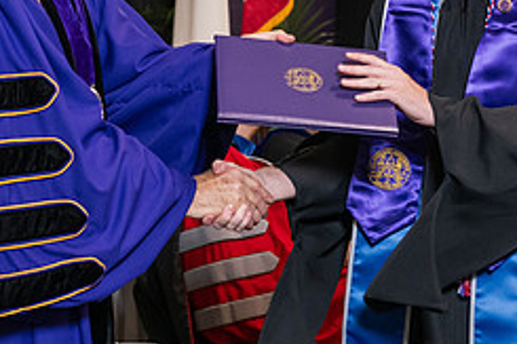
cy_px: -12
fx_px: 2110
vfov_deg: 9.3
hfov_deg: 14.0
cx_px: 224
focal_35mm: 147
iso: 2000
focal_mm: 62
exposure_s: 1/125
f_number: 5
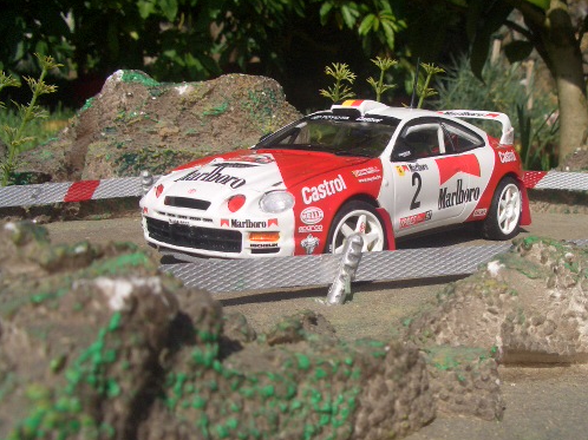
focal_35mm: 45
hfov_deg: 41.8
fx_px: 764
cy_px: 221
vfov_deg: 32.2
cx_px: 371
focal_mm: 5.8
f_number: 4.3
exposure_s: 1/800
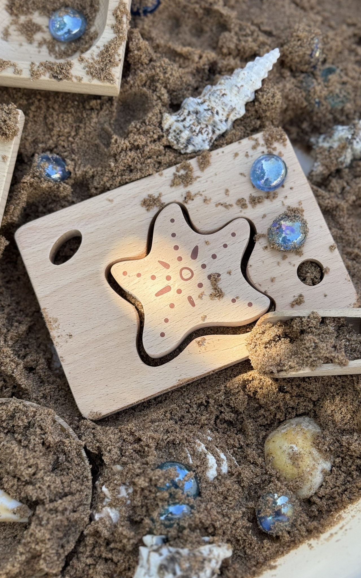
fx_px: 803
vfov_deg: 39.6
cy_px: 289
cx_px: 203
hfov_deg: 25.3
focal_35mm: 51
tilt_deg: -74.4
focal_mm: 6.76
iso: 64
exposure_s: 1/1172
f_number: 1.78
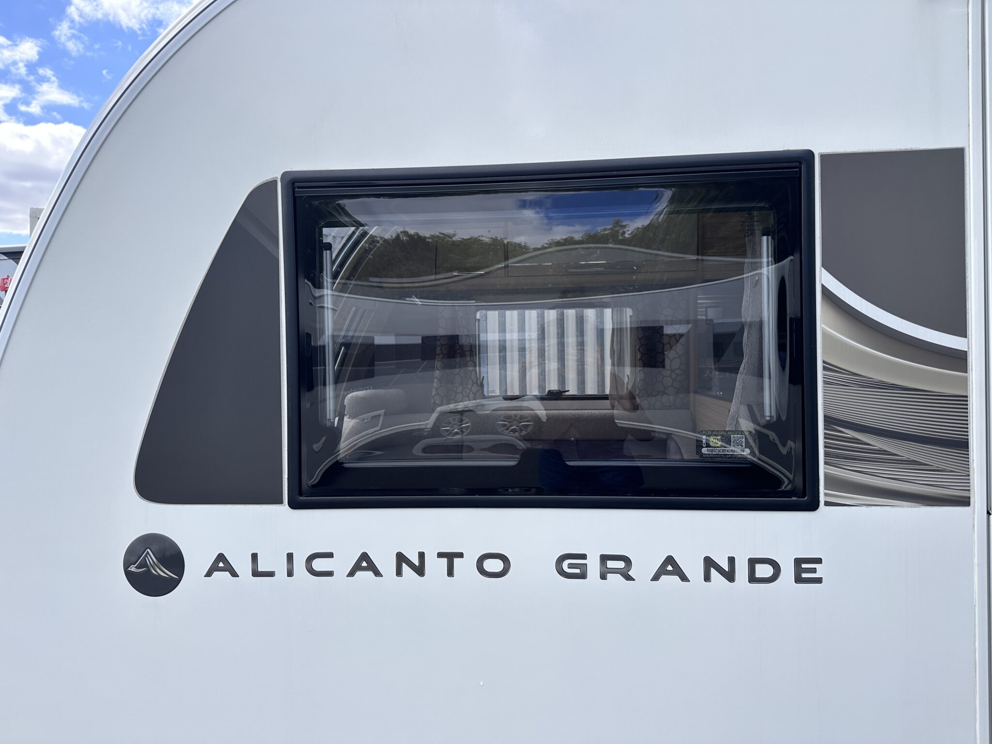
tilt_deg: +1.3
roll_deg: +0.5
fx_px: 688
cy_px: 372
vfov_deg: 56.8
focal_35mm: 24
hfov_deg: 71.6
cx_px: 496
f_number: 1.78
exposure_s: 1/1721
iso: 80
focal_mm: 6.86
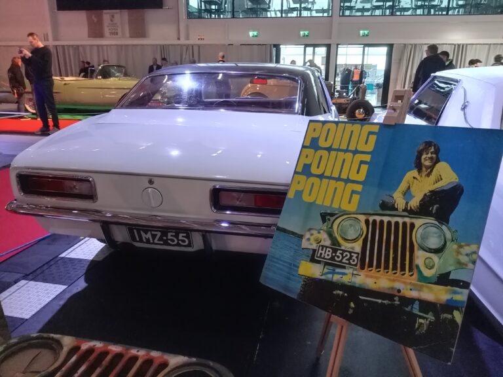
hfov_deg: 67.3
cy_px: 188
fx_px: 378
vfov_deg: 53.1
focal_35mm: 26
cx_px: 252
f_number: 1.8
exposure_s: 1/20
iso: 1187
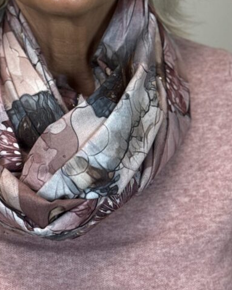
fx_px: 867
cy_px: 13
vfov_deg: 18.6
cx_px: 57
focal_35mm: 101
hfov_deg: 15.2
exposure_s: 1/89
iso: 100
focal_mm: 6.76
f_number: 1.78
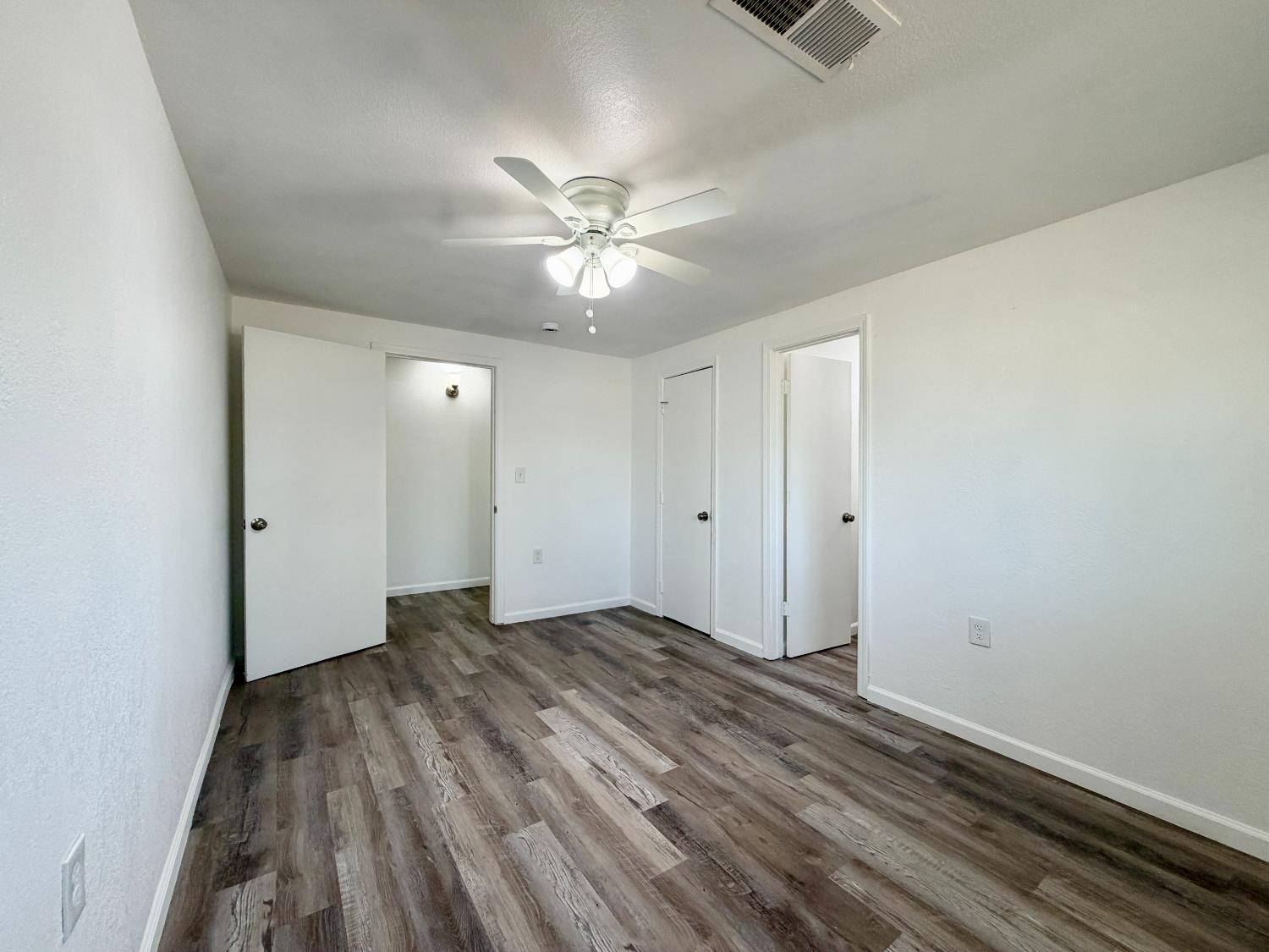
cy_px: 476
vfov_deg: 85.7
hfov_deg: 102.1
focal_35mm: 14
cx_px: 634
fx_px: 513
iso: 160
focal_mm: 2.22
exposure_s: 1/120
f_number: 2.2
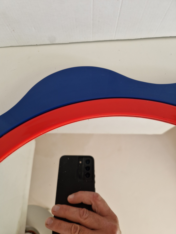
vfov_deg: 73.9
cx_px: 88
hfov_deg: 58.9
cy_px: 117
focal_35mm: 23
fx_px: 156
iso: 50
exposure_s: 1/100
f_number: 1.8
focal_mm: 5.4
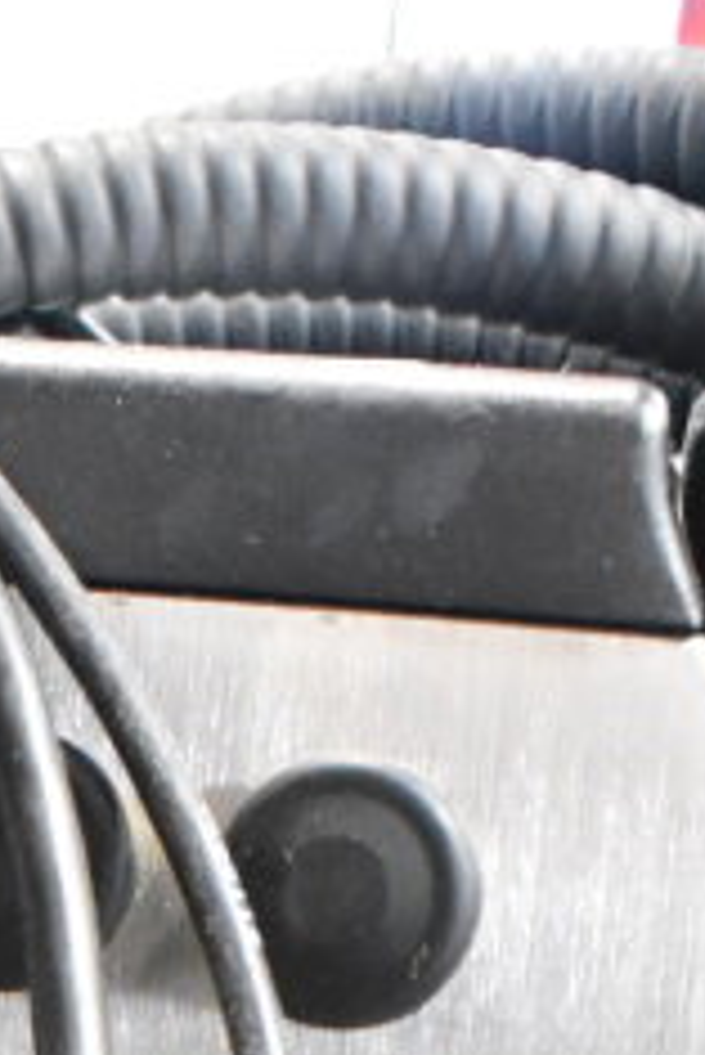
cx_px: -45
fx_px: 3080
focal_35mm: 105
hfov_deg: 12.9
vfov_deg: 17.2
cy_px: 1668
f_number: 5.6
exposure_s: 1/125
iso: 6400
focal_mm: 18
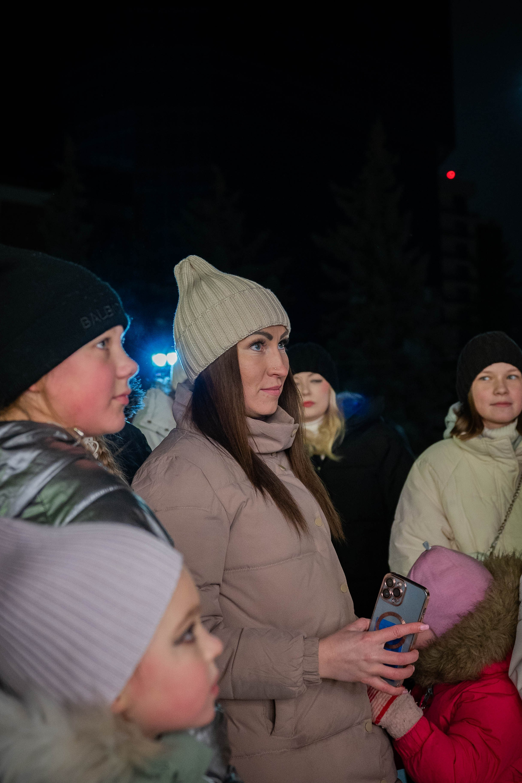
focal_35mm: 54
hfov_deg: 25.1
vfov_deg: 36.9
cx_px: 261
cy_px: 378
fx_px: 1175
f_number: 2.8
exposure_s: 1/160
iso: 800
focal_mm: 33.5
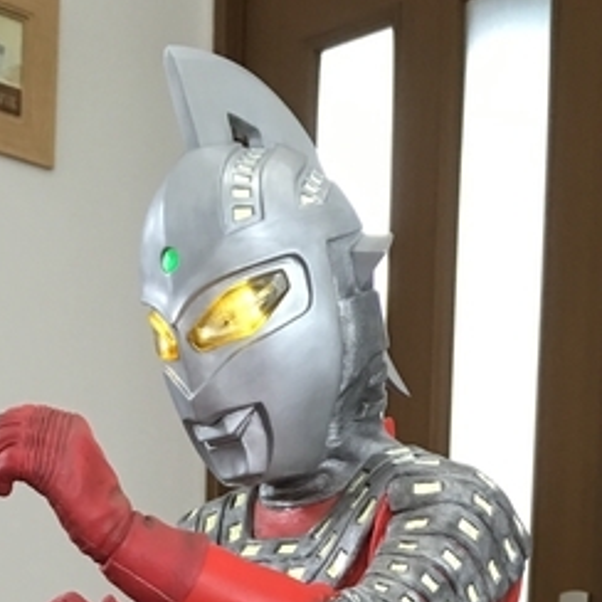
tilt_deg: -6.4
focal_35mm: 84
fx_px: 1653
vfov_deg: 18.1
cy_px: 933
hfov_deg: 20.6
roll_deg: -0.8
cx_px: 345
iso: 50
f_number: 2.2
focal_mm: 4.15
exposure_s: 1/15
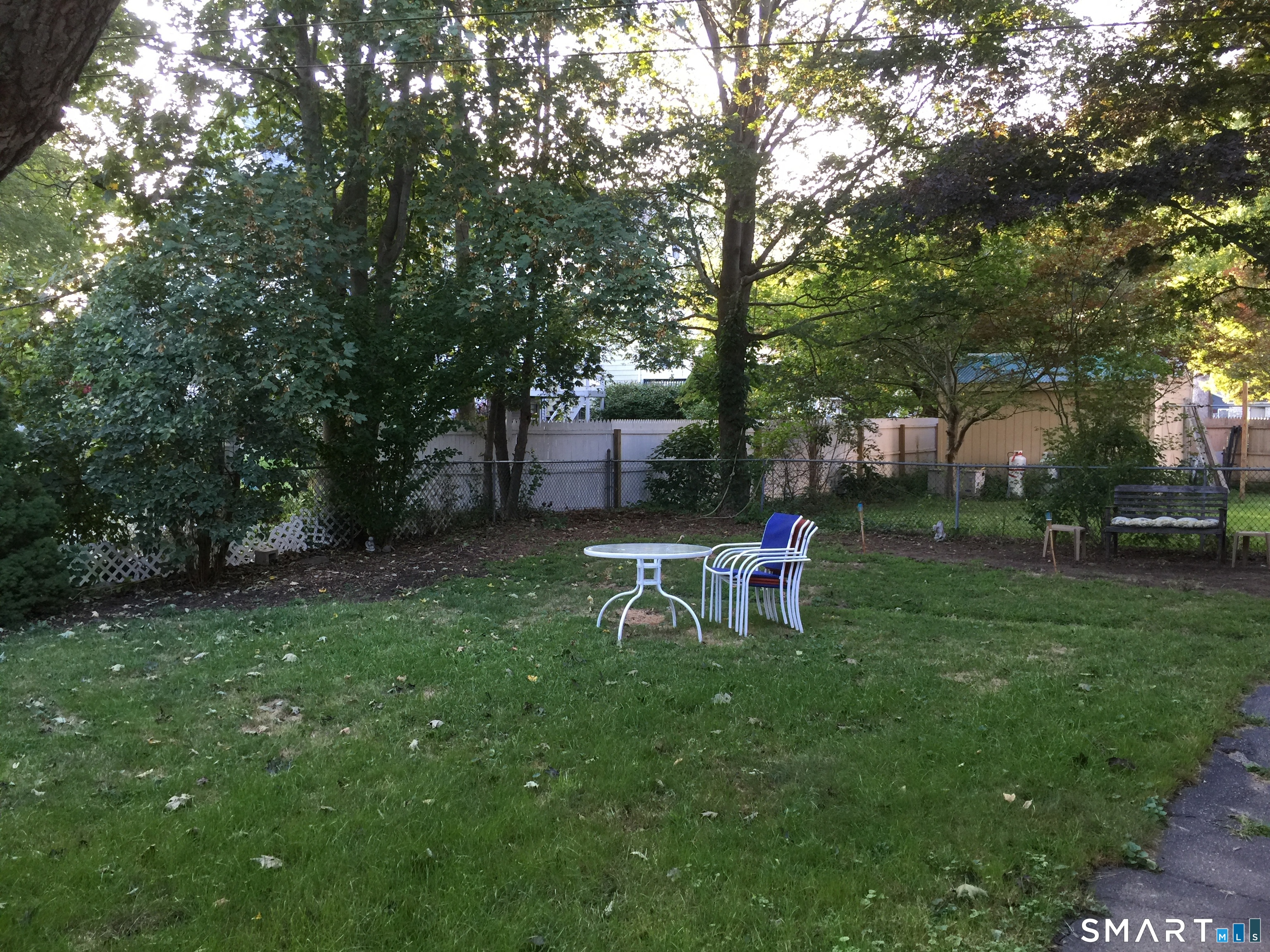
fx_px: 1064
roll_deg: -1.8
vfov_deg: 48.2
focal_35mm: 29
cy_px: 476
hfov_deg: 61.7
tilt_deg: -1.6
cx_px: 635
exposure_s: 1/40
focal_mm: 4.15
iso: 40
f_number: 2.2
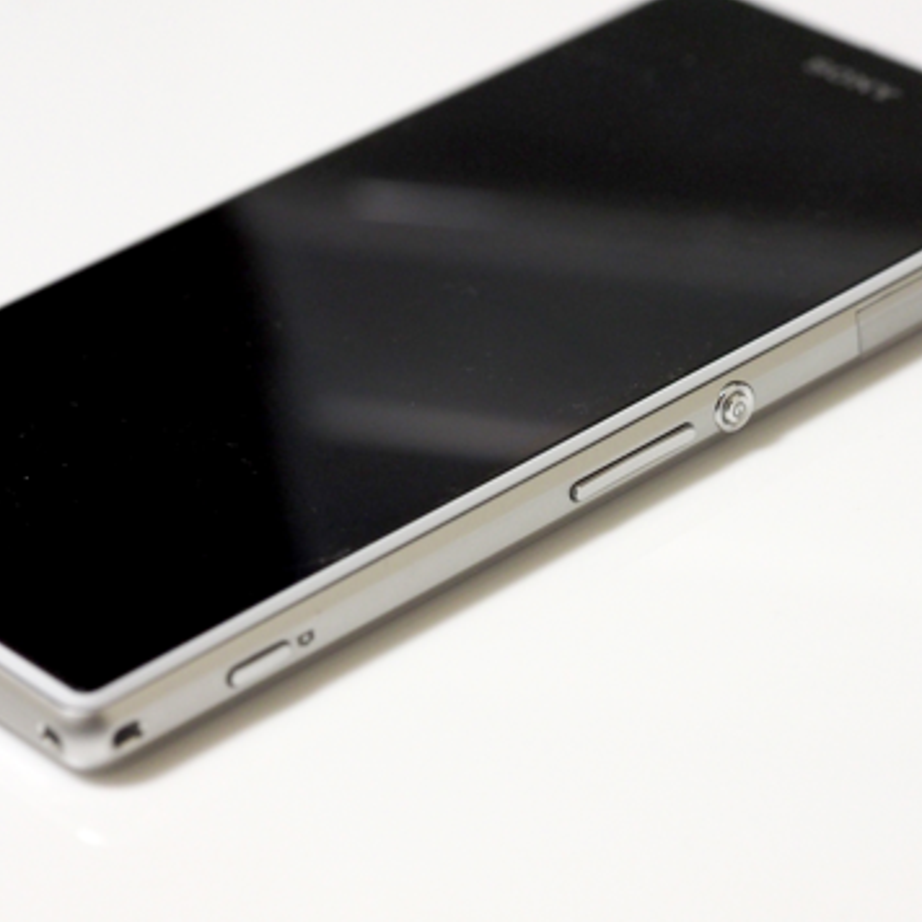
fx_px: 4309
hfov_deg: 12.2
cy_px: 464
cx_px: 590
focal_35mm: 143
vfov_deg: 12.2
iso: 1600
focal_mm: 60
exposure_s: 1/25
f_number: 4
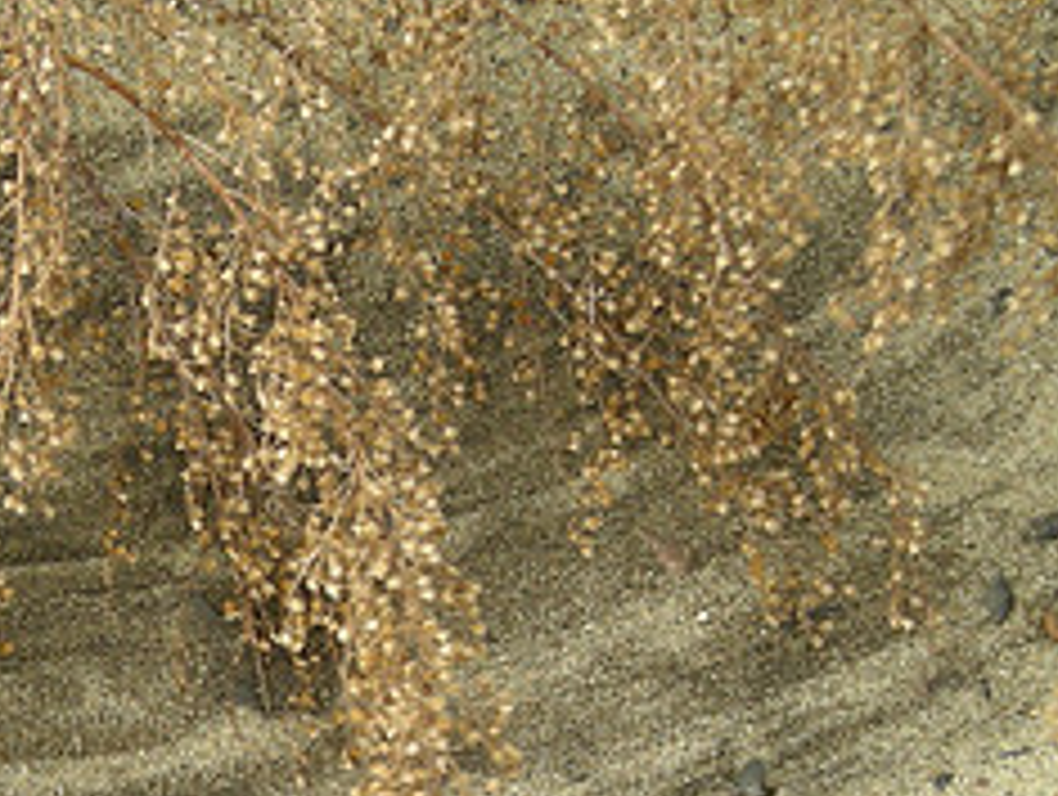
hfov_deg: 9.5
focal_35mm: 207
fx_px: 6336
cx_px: -72
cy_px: 596
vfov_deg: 7.2
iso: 50
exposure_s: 1/72
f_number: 4.1
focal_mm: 13.7
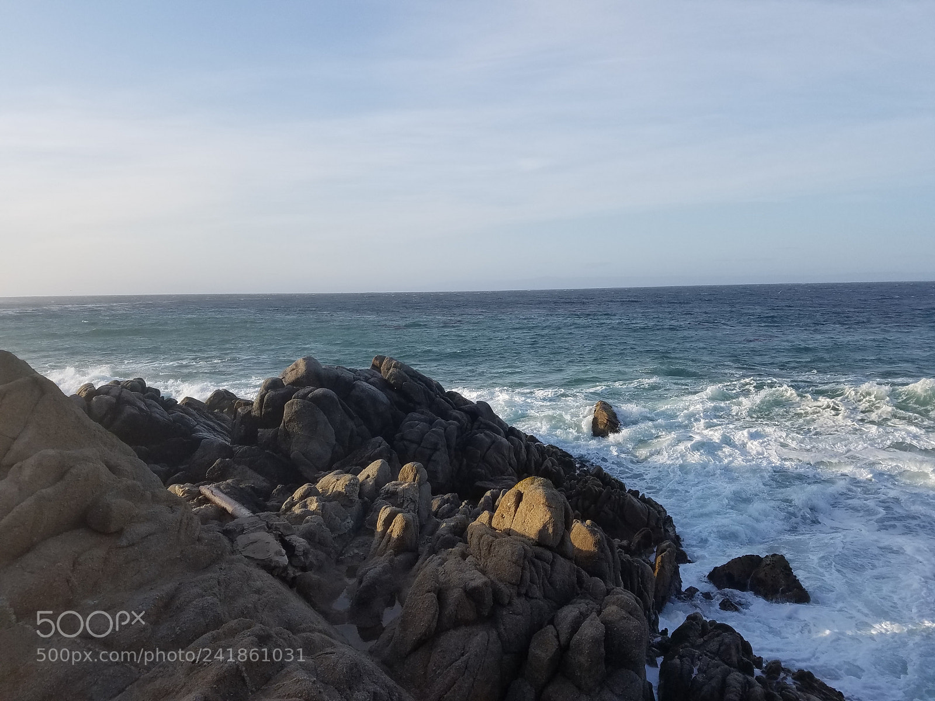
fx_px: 702
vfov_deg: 53.1
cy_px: 350
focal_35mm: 26
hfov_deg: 67.3
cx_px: 468
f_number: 1.7
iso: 50
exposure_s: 1/1556
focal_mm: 4.2
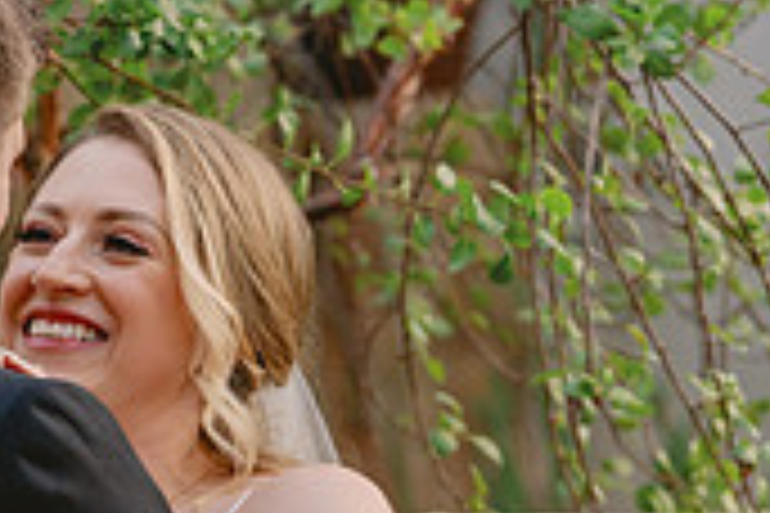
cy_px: 682
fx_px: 7614
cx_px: -320
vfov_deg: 3.8
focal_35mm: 356
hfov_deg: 5.7
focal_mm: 105
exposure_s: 1/160
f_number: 4
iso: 800
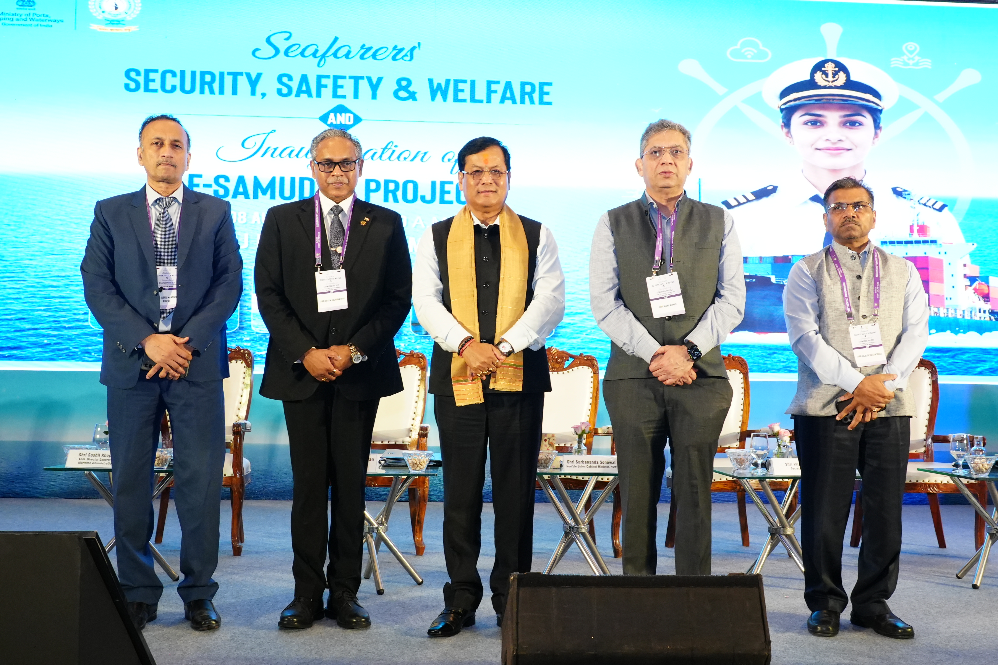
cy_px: 332
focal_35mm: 36
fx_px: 998
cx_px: 499
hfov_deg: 53.1
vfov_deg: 36.9
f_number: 7.1
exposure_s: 1/100
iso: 2500
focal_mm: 24
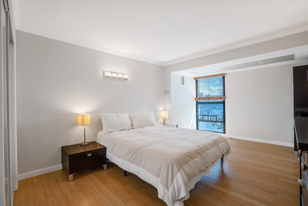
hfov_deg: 96.7
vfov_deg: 73.7
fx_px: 137
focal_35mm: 16
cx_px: 154
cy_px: 103
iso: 250
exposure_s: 1/320
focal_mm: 16
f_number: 7.1
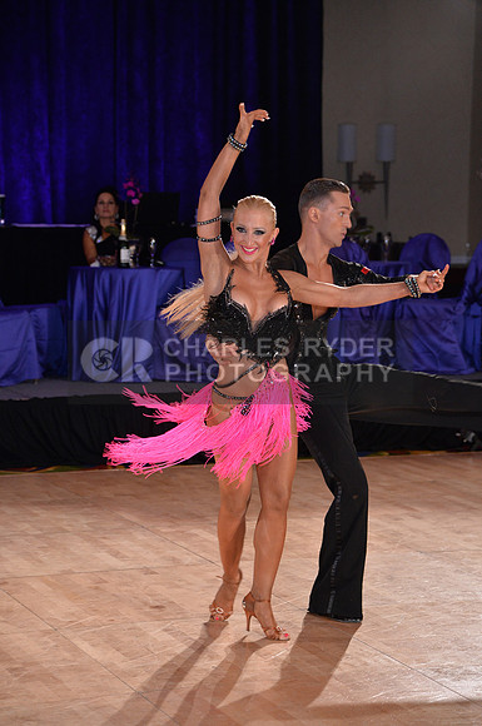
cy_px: 363
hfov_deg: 13.0
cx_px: 241
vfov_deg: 19.5
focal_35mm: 105
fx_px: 2115
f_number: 4.5
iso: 1600
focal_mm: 105
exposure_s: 1/250
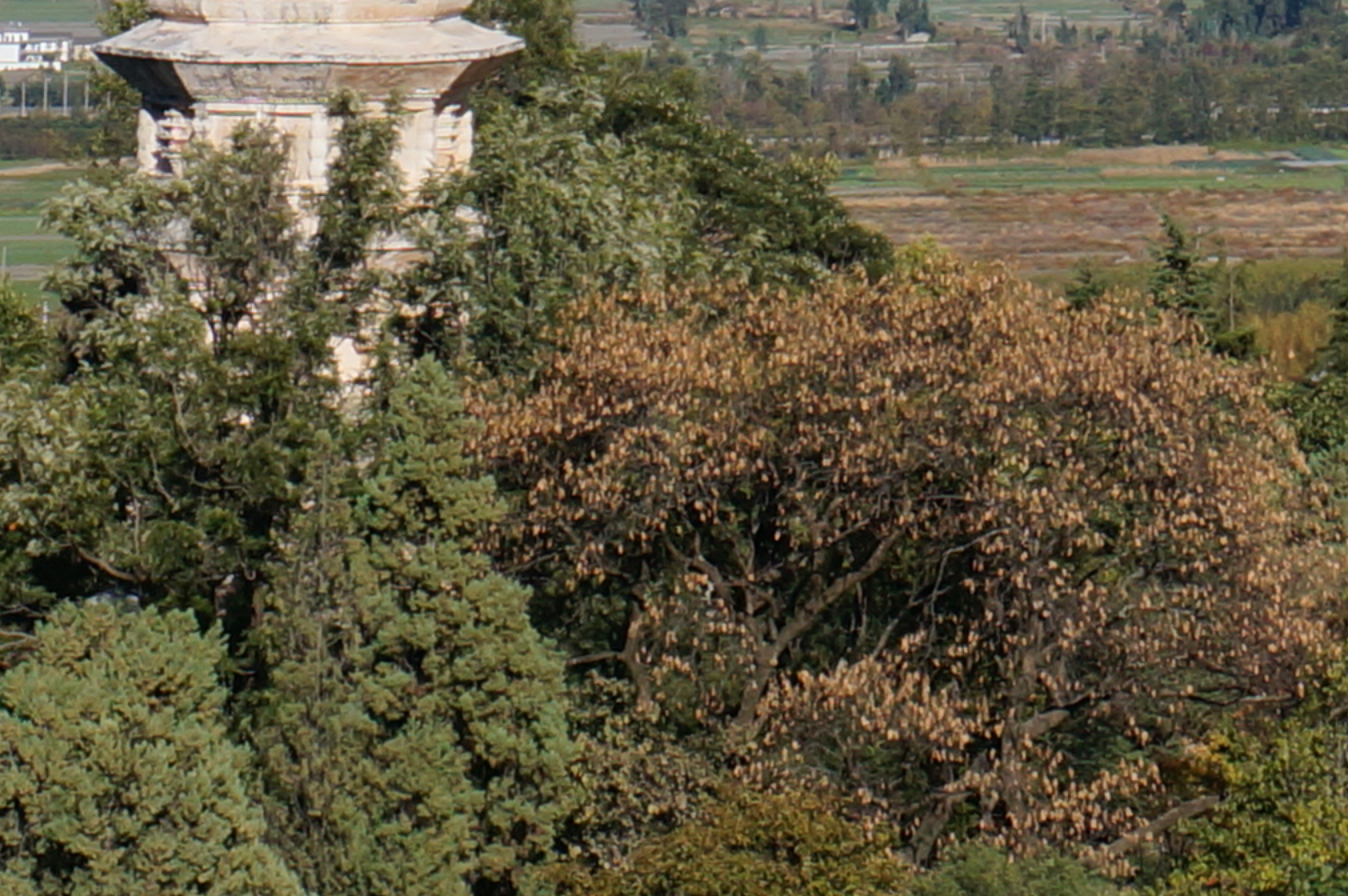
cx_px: 2659
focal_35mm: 211
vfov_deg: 6.3
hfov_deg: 9.2
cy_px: -932
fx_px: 7909
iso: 100
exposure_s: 1/400
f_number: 9
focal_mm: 29
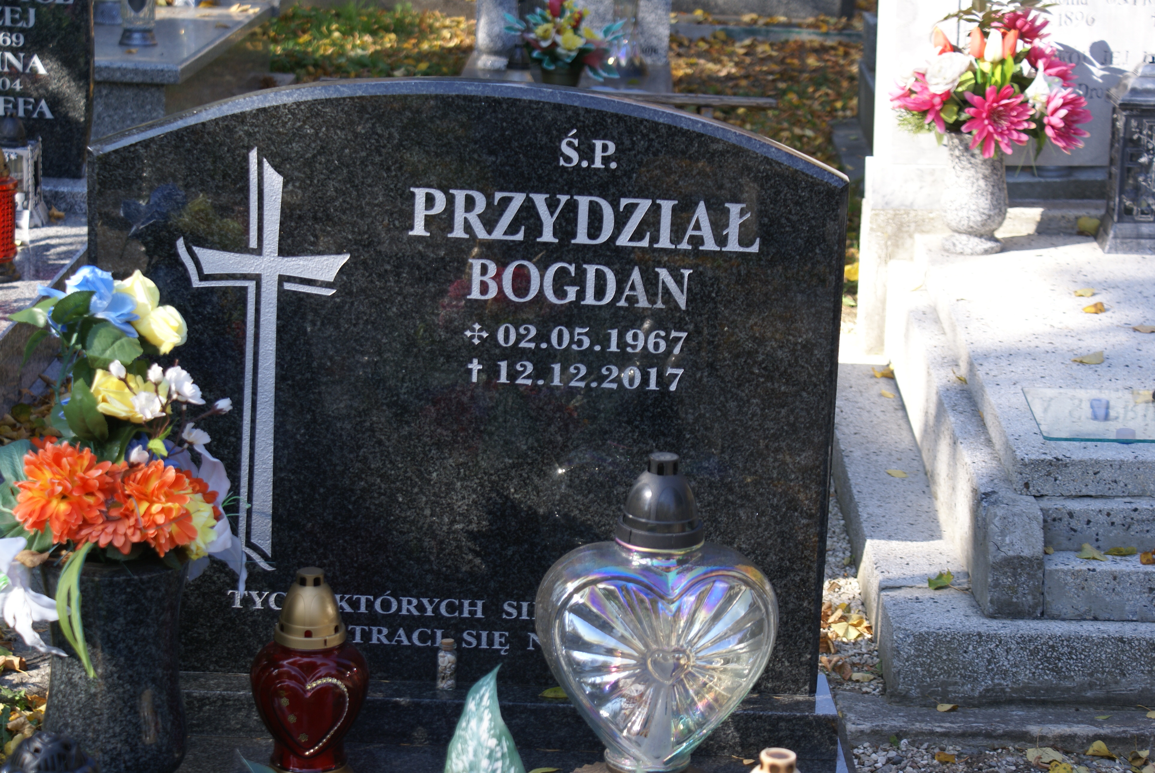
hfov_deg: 27.0
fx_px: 2409
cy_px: 386
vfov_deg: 18.2
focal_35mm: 75
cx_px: 578
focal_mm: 50
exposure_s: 1/100
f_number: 5.6
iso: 100
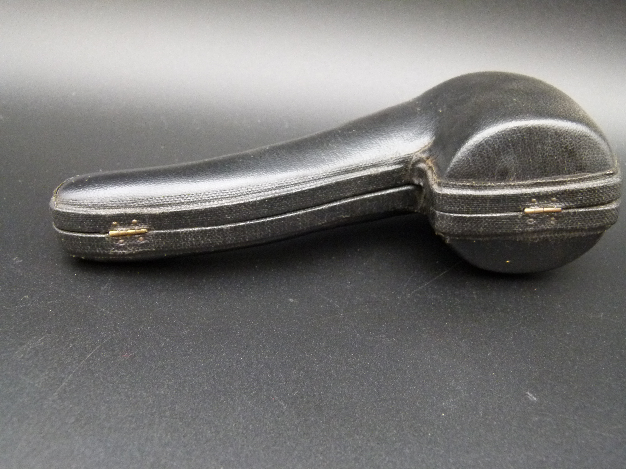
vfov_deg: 41.8
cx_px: 313
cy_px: 234
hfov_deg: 54.0
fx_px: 615
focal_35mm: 34
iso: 400
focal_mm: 6.2
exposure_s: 1/50
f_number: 3
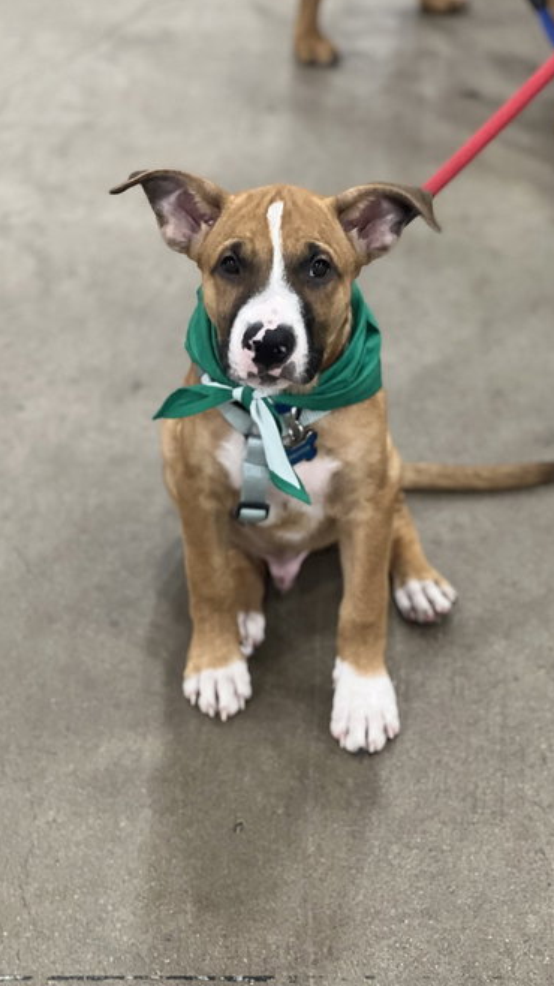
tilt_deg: -37.6
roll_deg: -1.6
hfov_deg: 14.2
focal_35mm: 85
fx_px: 2220
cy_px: 491
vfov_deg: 25.0
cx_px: 346
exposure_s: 1/24
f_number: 2.8
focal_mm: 9
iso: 500
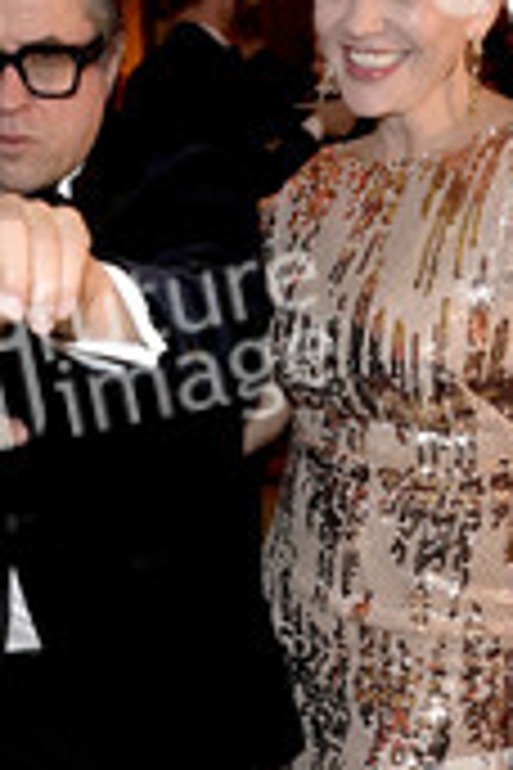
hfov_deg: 24.2
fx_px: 1197
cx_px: 234
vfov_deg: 34.8
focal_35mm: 56
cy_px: 585
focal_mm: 24
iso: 2000
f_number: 5
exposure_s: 1/100
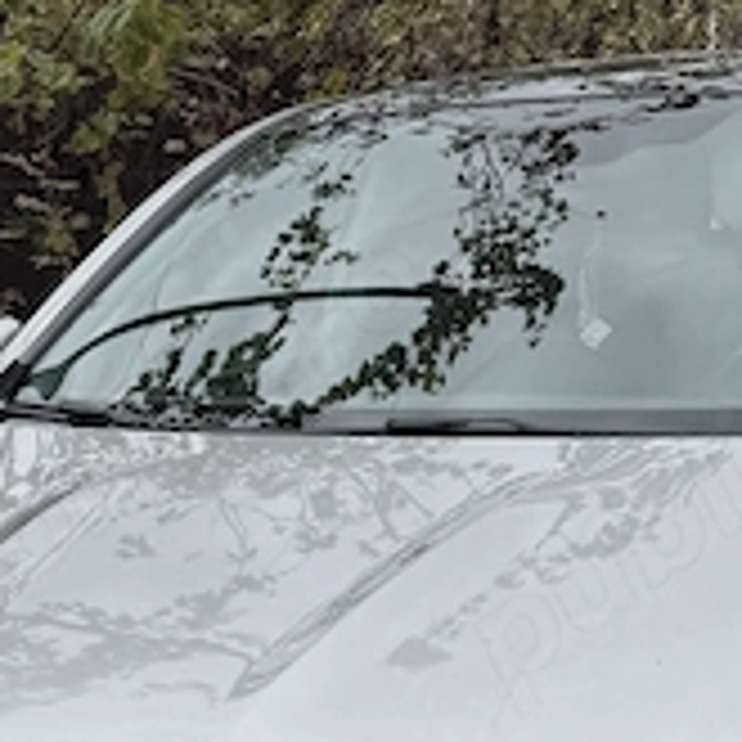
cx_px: 445
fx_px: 2498
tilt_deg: -9.4
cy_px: 612
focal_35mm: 103
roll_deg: -0.9
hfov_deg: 16.9
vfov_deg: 16.7
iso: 80
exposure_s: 1/2604
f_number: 1.78
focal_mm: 6.76
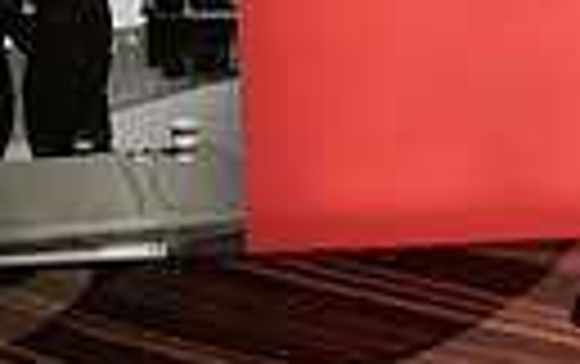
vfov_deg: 10.6
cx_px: 1052
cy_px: -438
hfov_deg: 16.0
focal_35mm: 110
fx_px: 1741
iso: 1600
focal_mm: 24
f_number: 8
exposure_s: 1/80
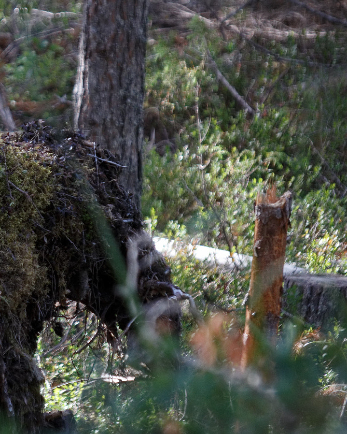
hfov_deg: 3.3
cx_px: -34
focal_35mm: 473
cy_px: 219
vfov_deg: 4.1
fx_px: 6069
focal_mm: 176
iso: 800
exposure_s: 1/640
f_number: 5.6
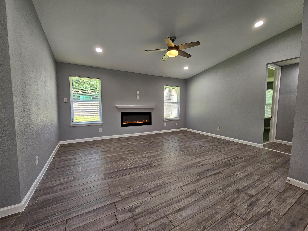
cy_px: 116
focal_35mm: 13
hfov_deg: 106.2
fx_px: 116
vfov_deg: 89.9
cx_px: 154
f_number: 2.2
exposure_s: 1/60
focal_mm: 2.2
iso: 100
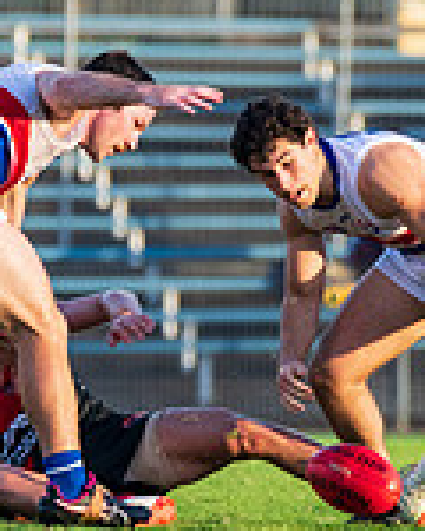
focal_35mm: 1674
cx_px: 146
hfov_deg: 0.9
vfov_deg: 1.2
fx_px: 26320
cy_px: 227
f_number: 6
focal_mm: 450
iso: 1000
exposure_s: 1/640
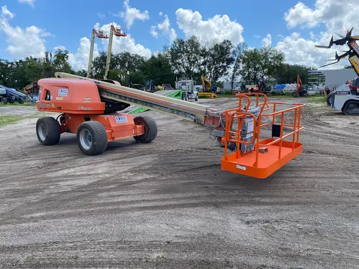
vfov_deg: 53.1
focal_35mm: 26
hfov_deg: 67.3
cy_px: 134
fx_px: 270
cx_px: 180
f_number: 1.8
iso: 32
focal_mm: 4.25
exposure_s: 1/1543
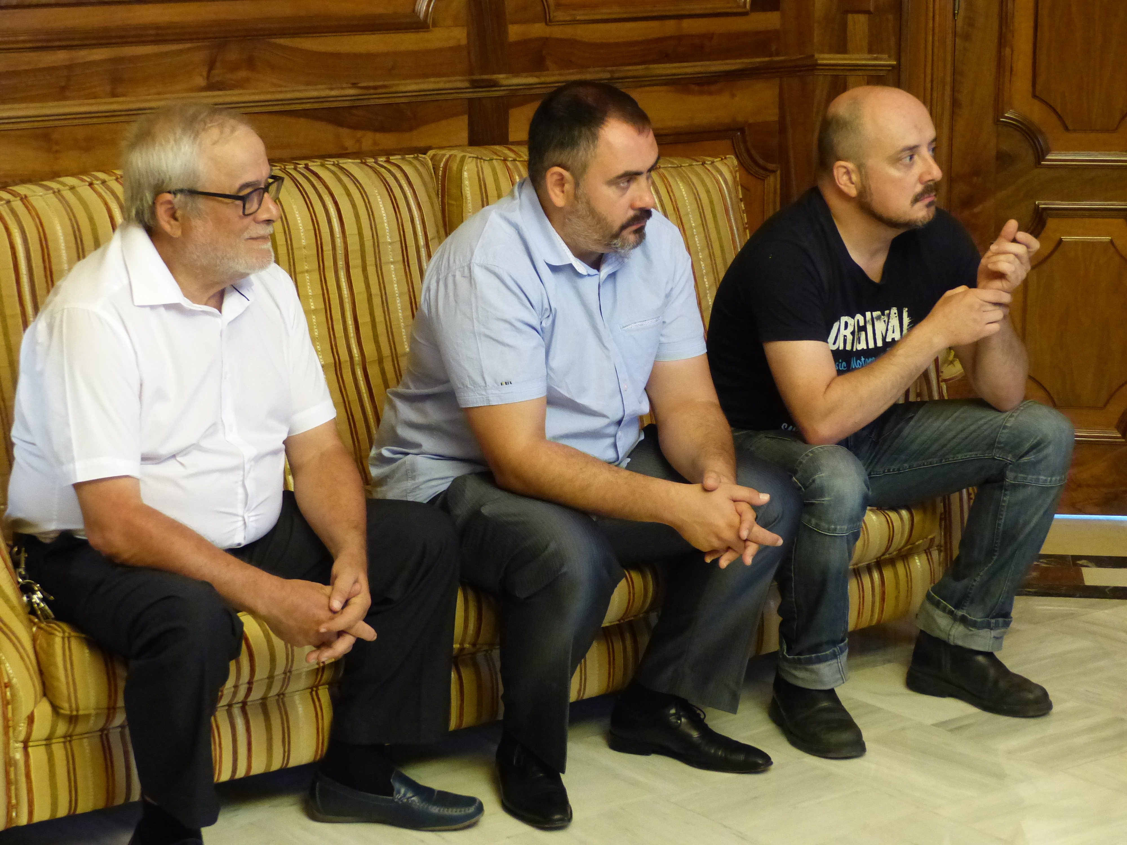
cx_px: 564
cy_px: 422
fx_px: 2637
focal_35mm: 81
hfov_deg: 24.1
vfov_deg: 18.2
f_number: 2.8
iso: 800
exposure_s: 1/40
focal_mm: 14.5
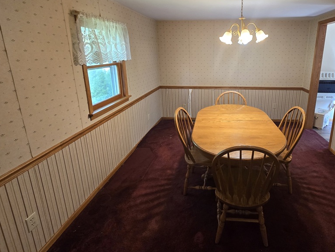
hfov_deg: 85.7
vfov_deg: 70.6
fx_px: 174
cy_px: 96
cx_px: 212
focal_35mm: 18
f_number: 2.2
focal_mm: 2.2
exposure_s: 1/60
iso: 200
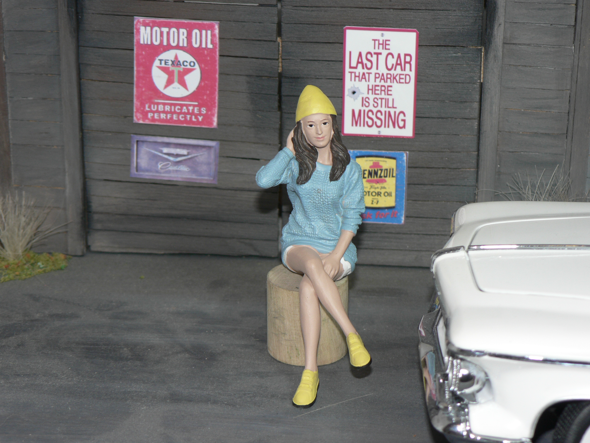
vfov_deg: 15.2
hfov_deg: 20.2
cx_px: 295
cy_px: 222
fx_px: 1653
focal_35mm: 97
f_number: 3.2
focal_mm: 16.2
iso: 80
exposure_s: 1/60
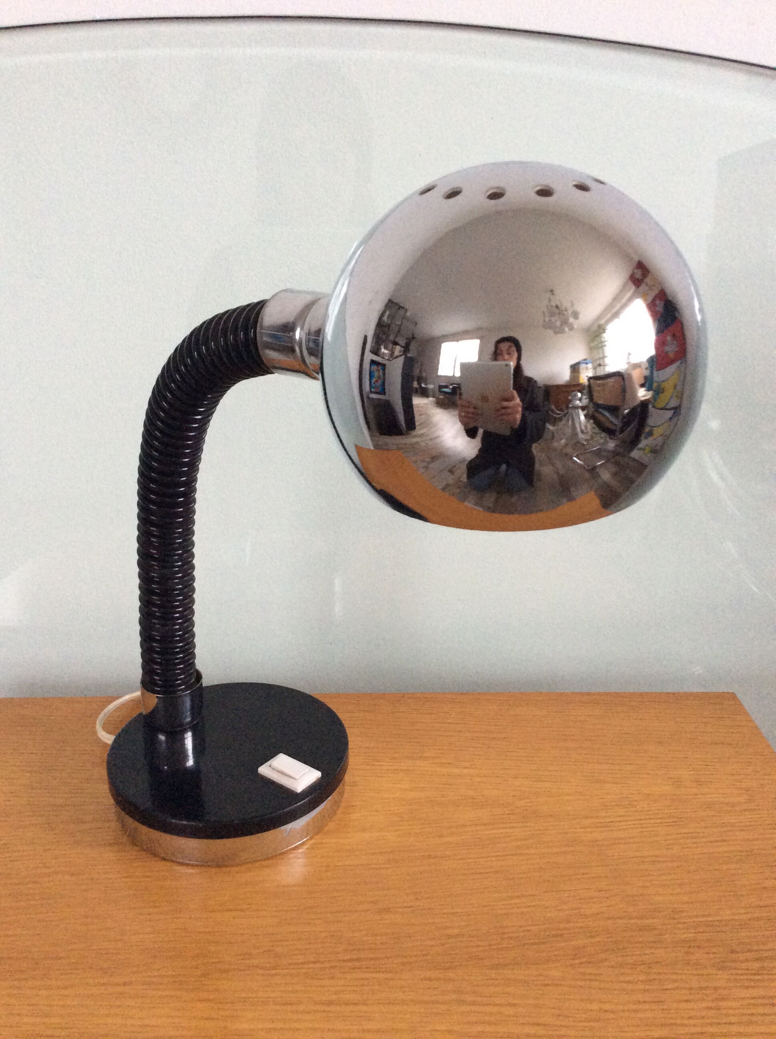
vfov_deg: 56.9
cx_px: 388
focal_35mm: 32
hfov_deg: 44.1
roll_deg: +0.4
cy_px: 520
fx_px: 959
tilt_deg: -19.1
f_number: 2.4
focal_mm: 3.3
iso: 250
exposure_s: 1/25
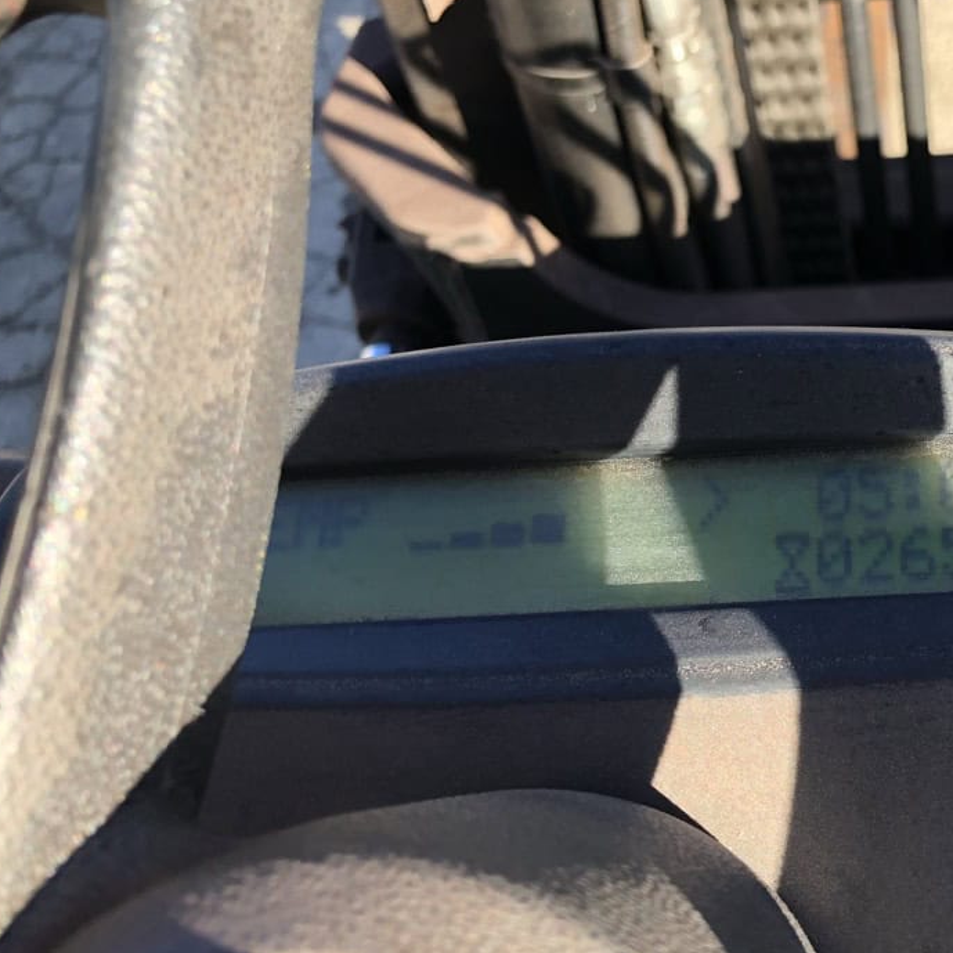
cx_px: 864
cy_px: 414
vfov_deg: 36.7
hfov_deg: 34.6
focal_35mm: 46
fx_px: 1433
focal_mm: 4
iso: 20
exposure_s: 1/211
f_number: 1.8
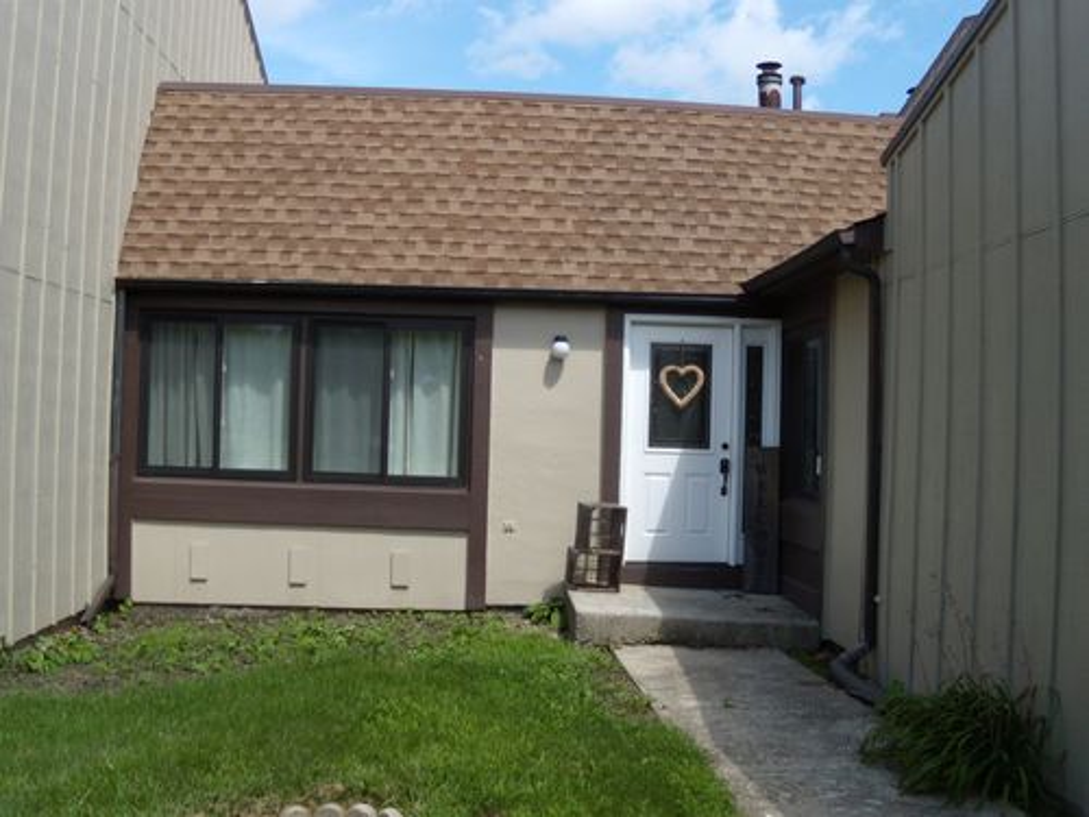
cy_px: 408
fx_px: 1133
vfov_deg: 39.7
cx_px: 544
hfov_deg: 51.4
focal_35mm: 36
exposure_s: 1/640
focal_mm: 6.4
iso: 80
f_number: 3.6
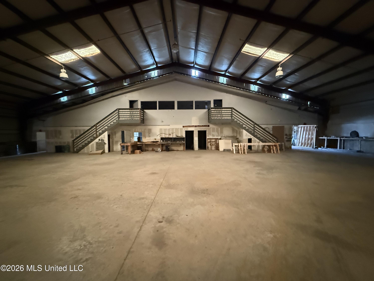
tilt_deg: -4.1
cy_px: 140
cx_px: 187
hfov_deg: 102.1
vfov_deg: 85.7
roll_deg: +1.1
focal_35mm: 14
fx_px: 151
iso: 1600
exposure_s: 1/39
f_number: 2.2
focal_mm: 2.22
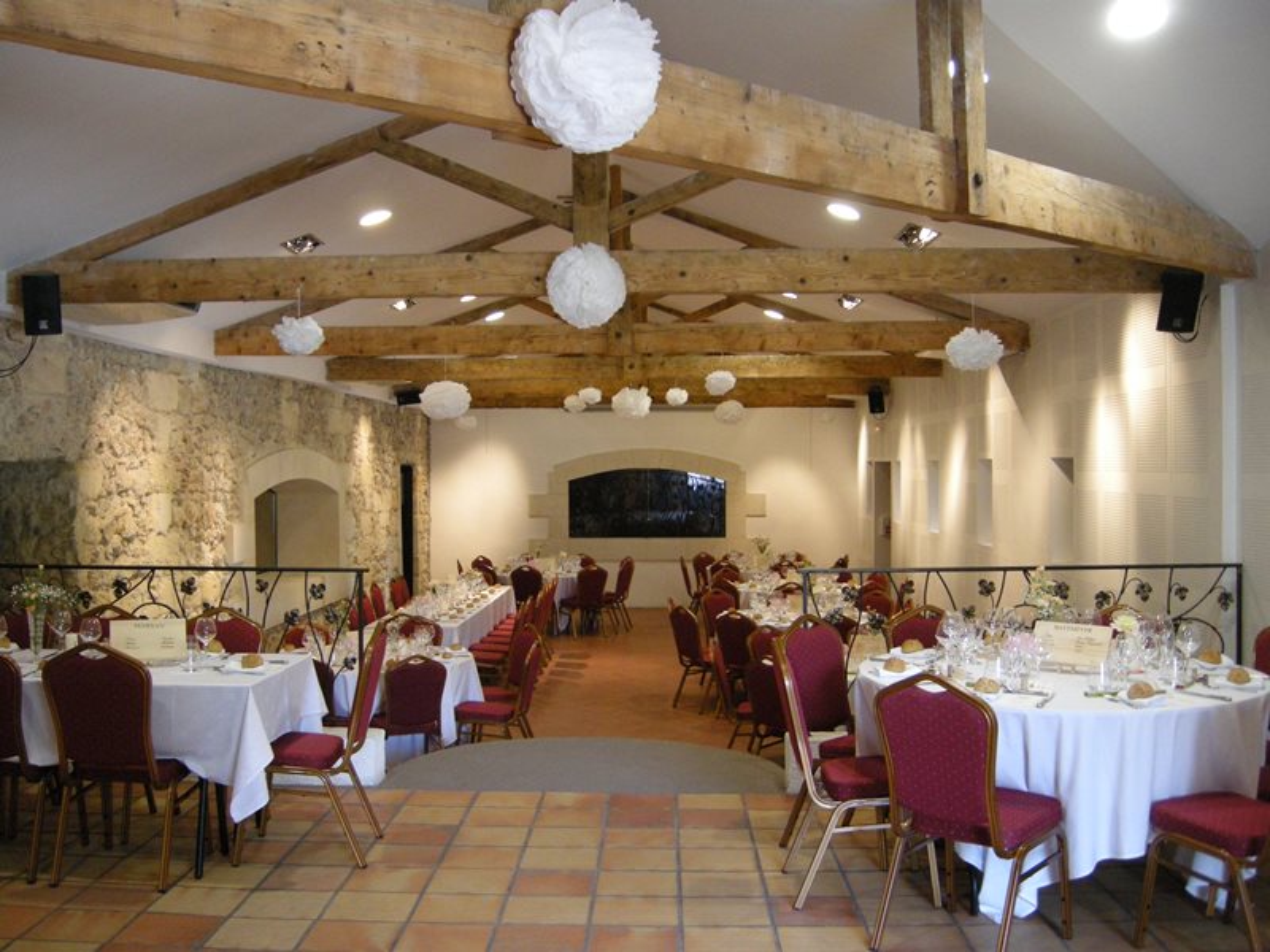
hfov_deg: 52.6
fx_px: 1284
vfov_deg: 40.7
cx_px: 635
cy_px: 476
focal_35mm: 35
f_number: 2.7
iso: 400
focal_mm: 7.5
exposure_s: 1/48
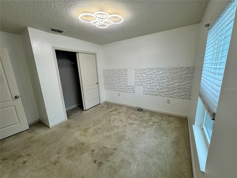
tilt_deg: -13.9
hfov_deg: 102.1
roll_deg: +2.2
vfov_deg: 85.7
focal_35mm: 14
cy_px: 89
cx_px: 118
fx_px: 96
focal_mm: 2.22
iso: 100
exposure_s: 1/120
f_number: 2.2
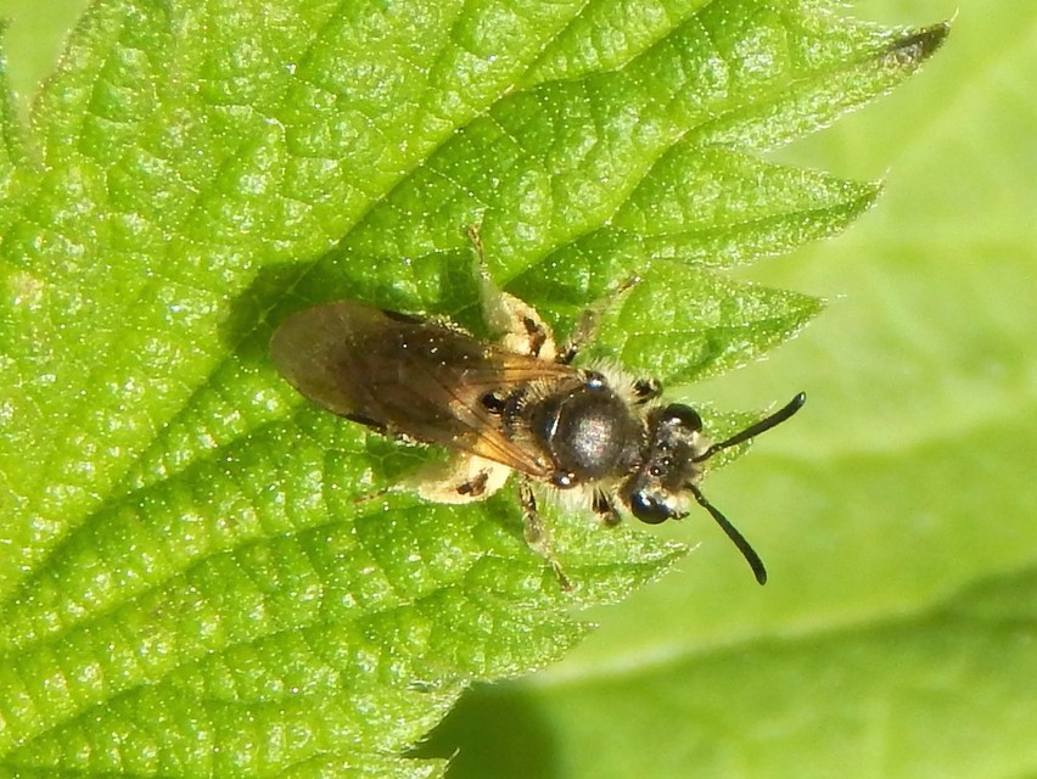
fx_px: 6954
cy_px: 390
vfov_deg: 6.4
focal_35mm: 232
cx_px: 518
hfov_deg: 8.5
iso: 125
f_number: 5.6
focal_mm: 41.7
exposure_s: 1/200
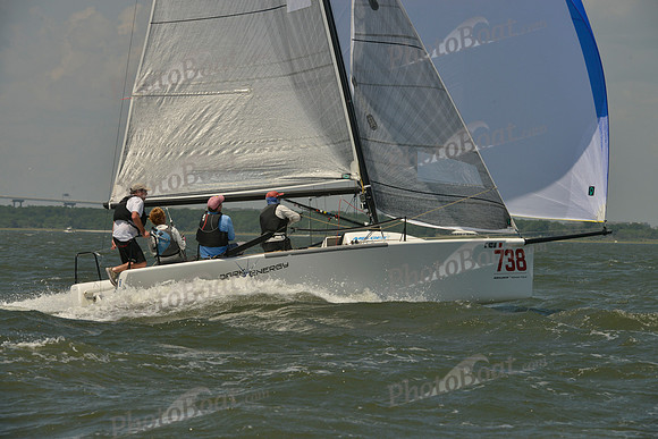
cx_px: 329
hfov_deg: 10.3
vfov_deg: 6.9
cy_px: 220
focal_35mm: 200
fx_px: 3656
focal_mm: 200
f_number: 11
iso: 280
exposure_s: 1/1250
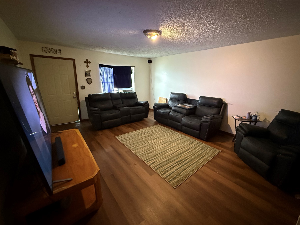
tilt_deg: -11.8
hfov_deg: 98.0
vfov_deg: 81.7
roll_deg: -1.2
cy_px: 107
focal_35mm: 15
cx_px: 160
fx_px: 130
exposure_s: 1/40
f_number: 2.2
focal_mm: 2.22
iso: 1000
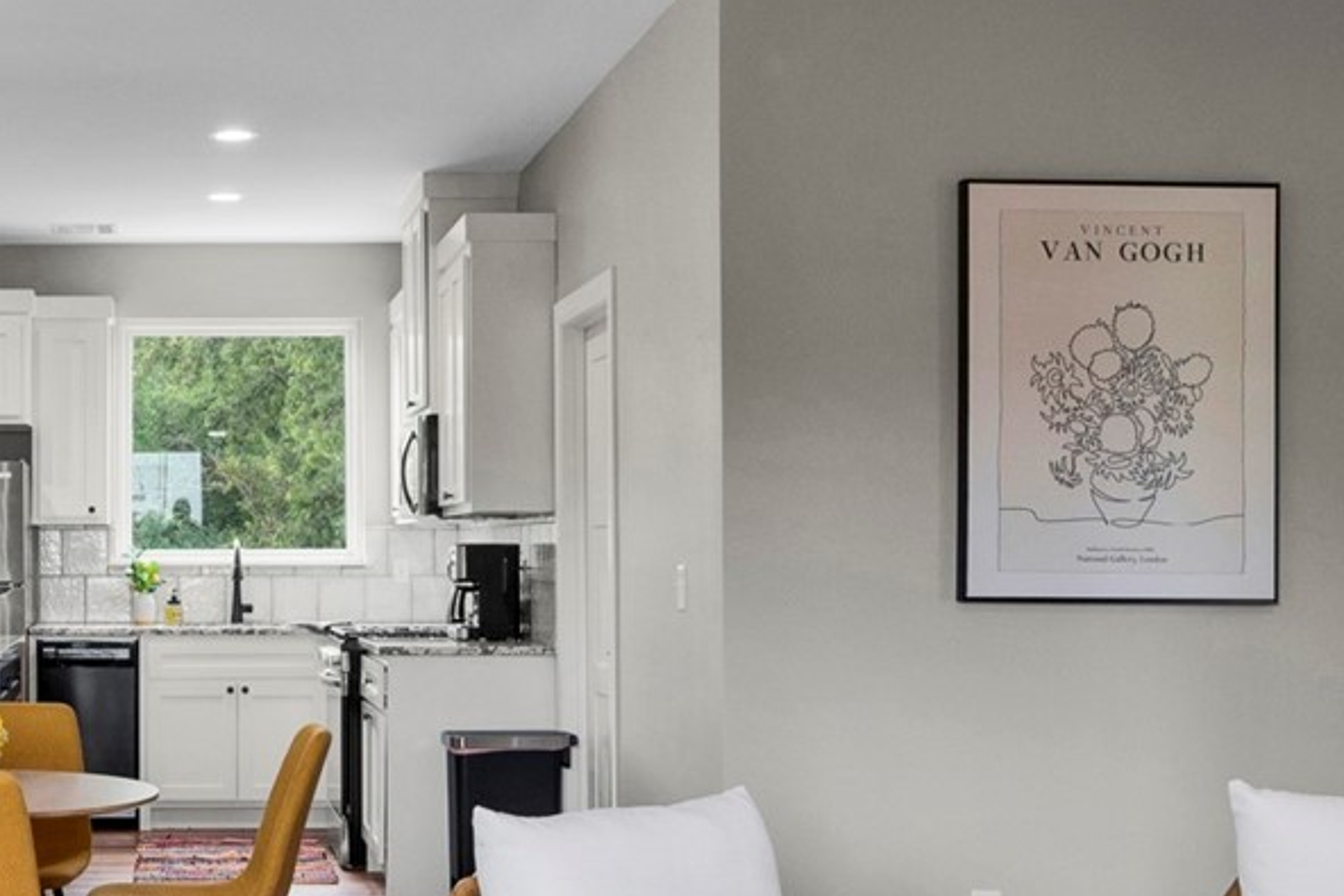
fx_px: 2054
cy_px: 533
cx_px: 167
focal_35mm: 55
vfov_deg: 24.6
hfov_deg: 34.5
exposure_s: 1/60
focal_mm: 16
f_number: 7.1
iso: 400
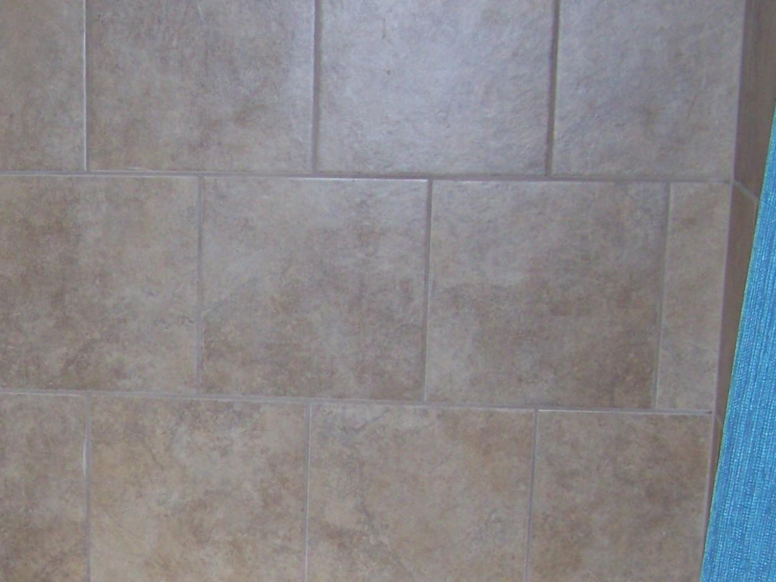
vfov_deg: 15.7
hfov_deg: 20.4
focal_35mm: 92
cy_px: 588
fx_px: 2062
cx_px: -53
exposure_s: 1/60
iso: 80
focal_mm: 6.3
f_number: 2.8
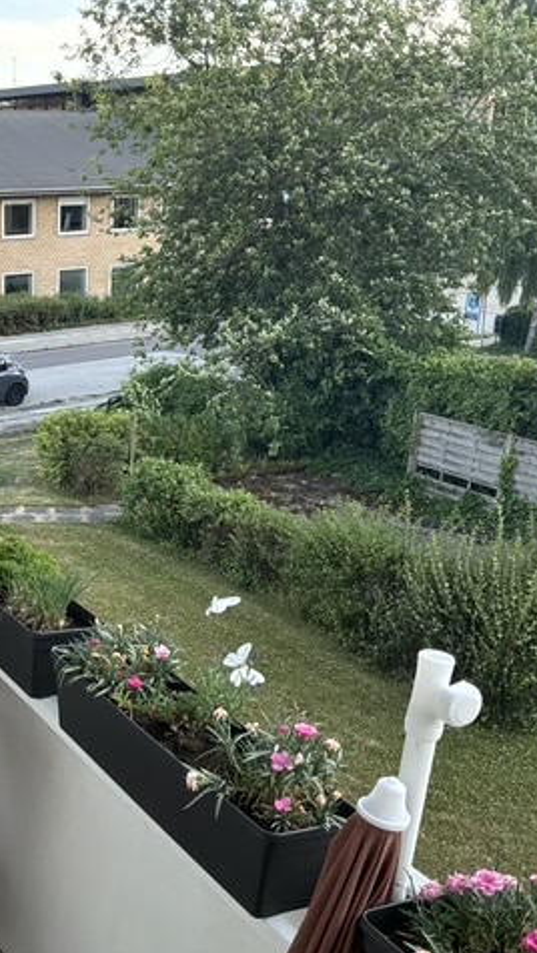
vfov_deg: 49.4
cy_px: 479
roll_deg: +1.1
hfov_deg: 27.2
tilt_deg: -17.6
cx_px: -16
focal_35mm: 41
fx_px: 1037
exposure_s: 1/171
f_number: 1.8
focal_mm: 3
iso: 64
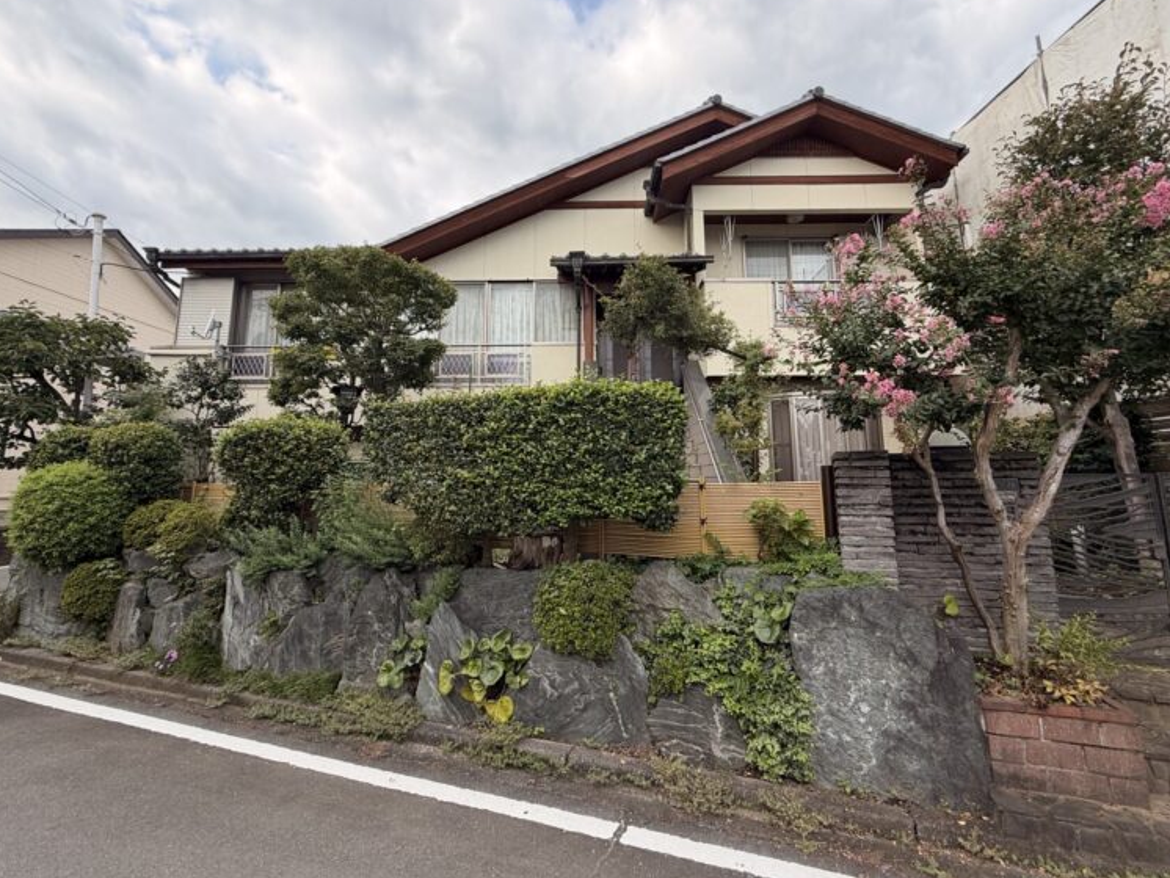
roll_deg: +0.2
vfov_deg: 78.0
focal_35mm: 16
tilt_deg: +9.9
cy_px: 403
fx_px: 541
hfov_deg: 94.5
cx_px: 586
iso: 40
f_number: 2.2
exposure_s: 1/734
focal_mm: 2.22
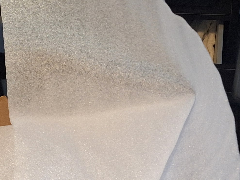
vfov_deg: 14.1
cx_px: 91
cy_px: 309
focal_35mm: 95
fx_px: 659
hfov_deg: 20.6
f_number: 1.8
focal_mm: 5.54
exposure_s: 1/24
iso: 320
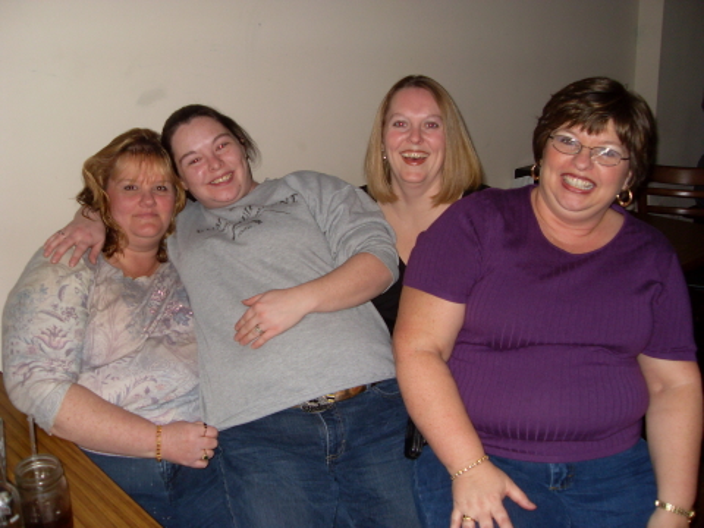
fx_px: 752
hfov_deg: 50.1
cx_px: 352
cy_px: 264
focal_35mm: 37
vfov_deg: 38.7
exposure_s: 1/45
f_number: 2.8
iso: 100
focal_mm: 6.3
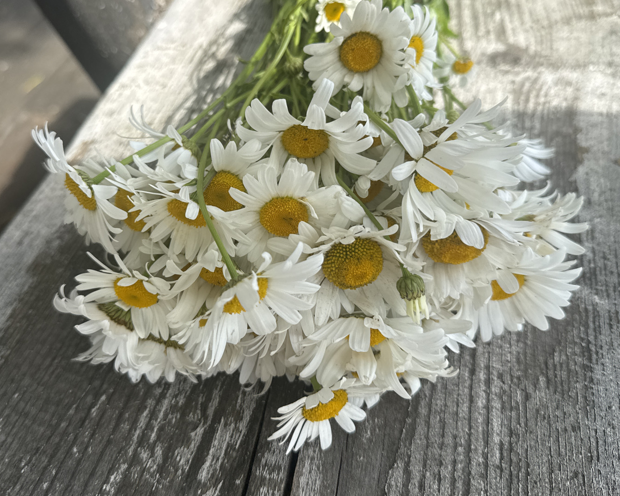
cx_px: 265
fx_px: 642
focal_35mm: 35
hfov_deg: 51.4
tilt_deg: -40.0
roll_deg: +12.1
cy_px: 200
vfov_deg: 42.0
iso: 80
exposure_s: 1/2041
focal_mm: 6.76
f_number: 1.78
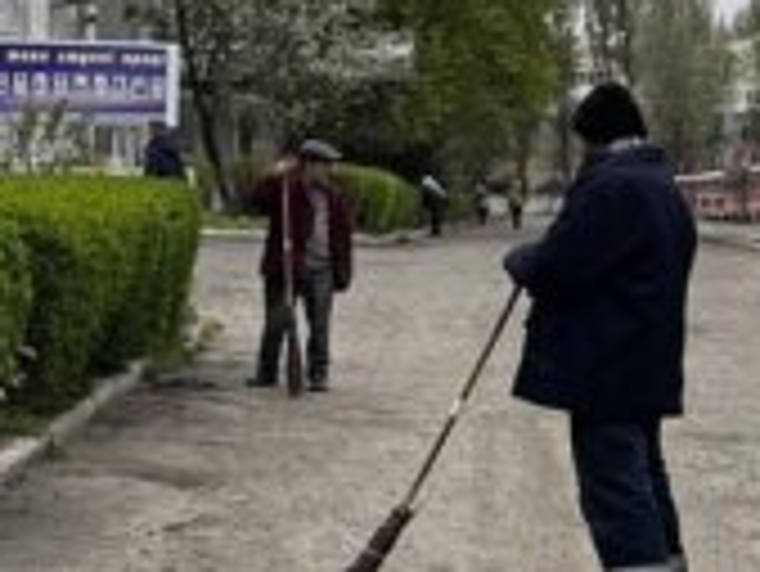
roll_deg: -0.6
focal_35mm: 136
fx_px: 2988
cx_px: -947
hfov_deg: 12.2
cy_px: 104
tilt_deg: +1.9
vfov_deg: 10.9
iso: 50
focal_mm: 5.1
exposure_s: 1/3413
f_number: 1.6
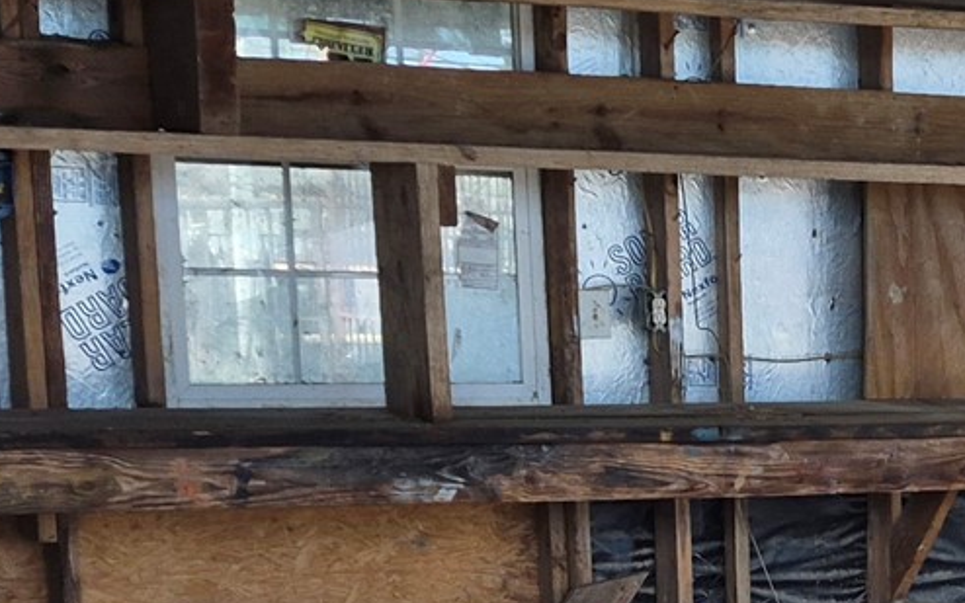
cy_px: 724
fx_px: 2657
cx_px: 1565
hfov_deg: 17.8
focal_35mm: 101
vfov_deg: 12.6
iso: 80
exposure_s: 1/1312
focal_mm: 5.4
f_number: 1.8
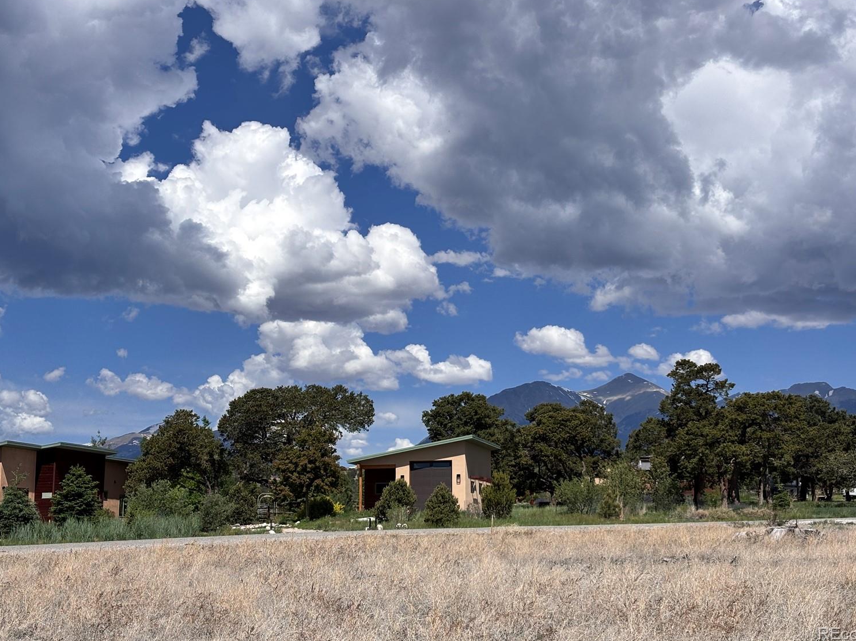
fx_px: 1385
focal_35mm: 56
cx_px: 450
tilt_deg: +11.2
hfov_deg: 34.3
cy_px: 300
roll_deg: +1.3
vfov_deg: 26.1
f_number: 1.6
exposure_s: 1/5348
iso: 40
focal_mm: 5.96
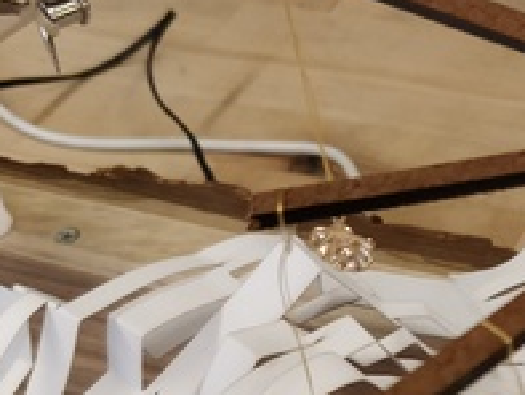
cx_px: 632
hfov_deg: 19.8
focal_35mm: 93
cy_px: 564
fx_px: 1411
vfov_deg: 14.9
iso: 400
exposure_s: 1/50
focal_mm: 4.1
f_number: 1.7
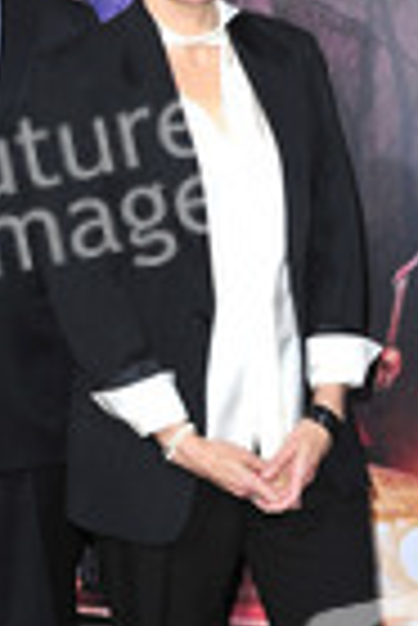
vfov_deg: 22.0
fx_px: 1598
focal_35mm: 92
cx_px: 128
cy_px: 432
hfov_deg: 14.9
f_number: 5.6
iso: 640
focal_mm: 32
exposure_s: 1/320
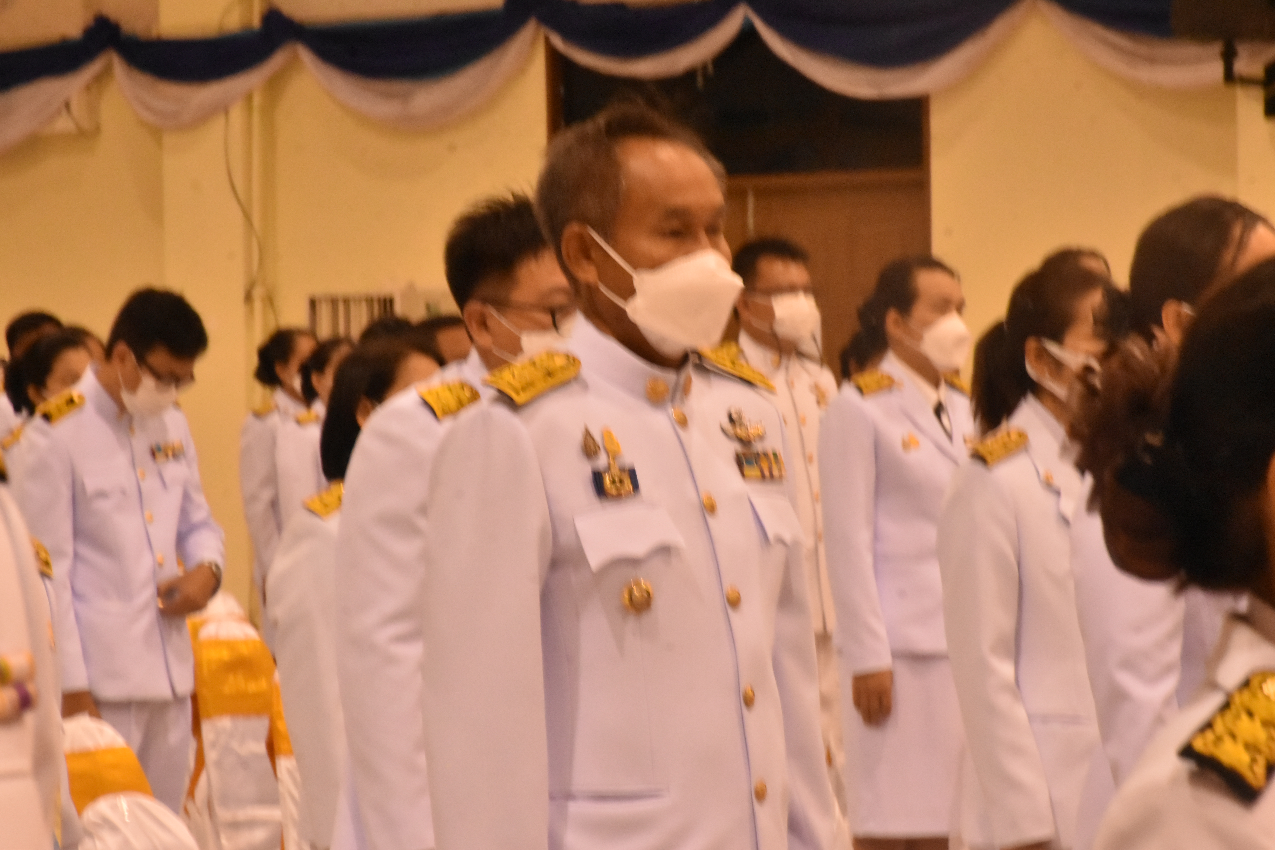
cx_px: 638
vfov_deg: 8.2
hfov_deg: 12.2
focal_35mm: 168
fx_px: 5950
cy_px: 425
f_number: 18
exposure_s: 1/15
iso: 3200
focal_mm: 112
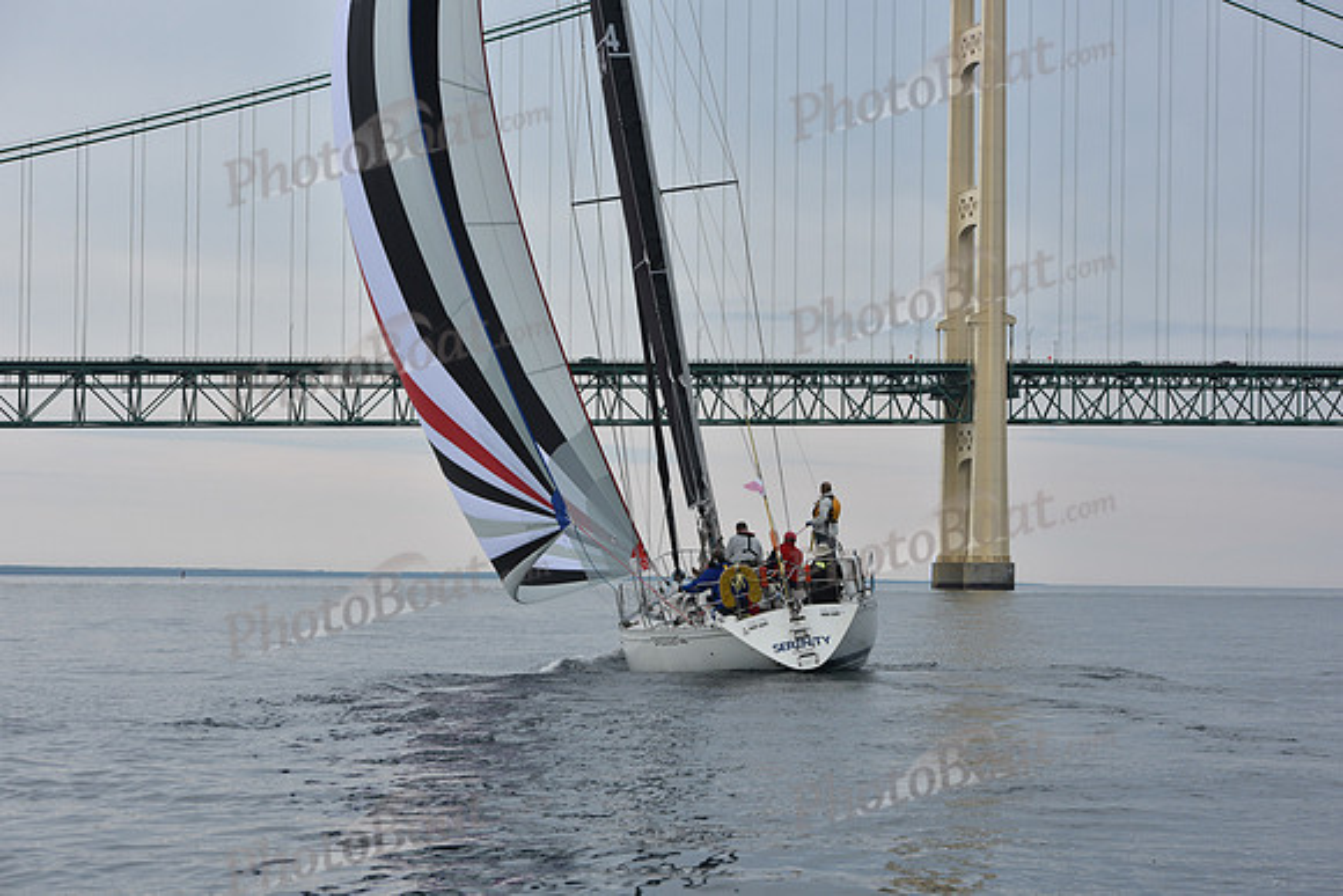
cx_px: 672
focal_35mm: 92
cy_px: 448
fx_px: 3433
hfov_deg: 22.1
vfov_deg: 14.9
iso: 250
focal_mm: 92
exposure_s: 1/800
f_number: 8
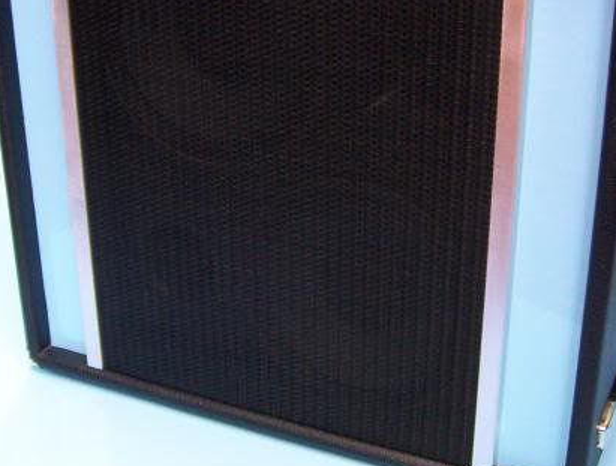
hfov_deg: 34.2
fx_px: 1000
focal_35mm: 56
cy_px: 190
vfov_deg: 26.2
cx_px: 319
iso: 200
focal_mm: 5.54
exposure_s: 1/10.6
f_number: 2.76
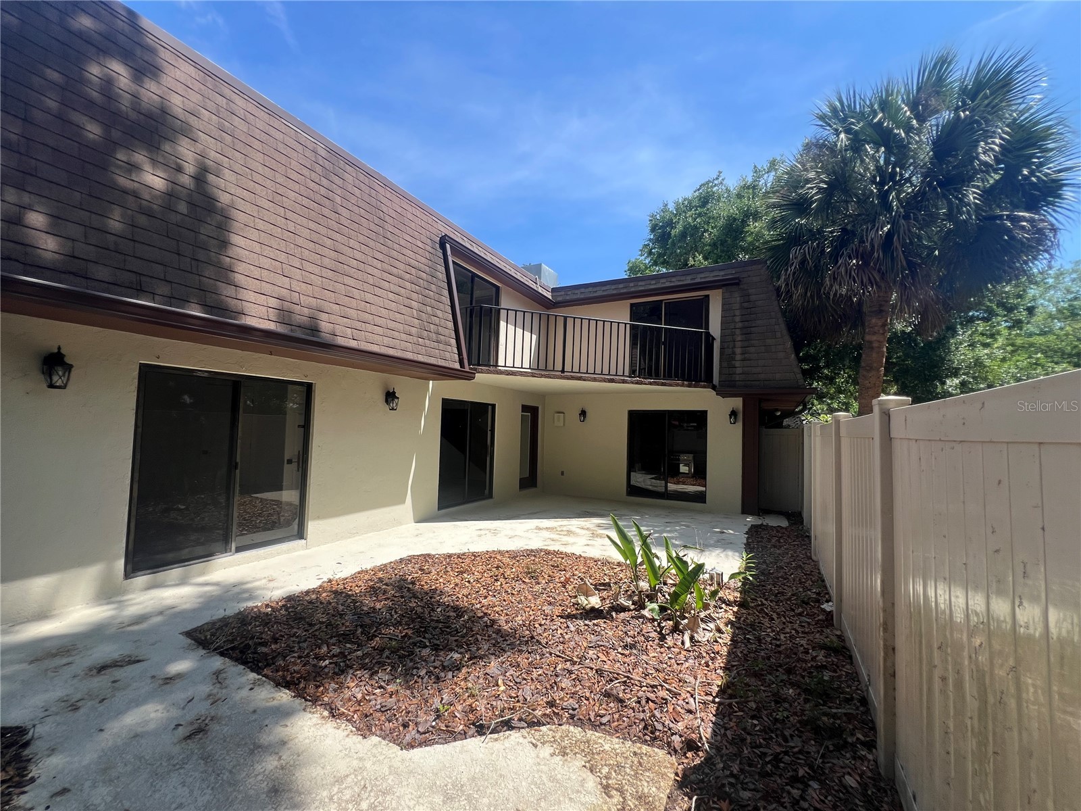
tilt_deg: +2.2
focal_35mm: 13
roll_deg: -2.0
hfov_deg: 106.2
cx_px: 540
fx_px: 406
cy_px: 406
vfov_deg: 89.9
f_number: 1.8
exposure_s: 1/867
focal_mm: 1.57
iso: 32
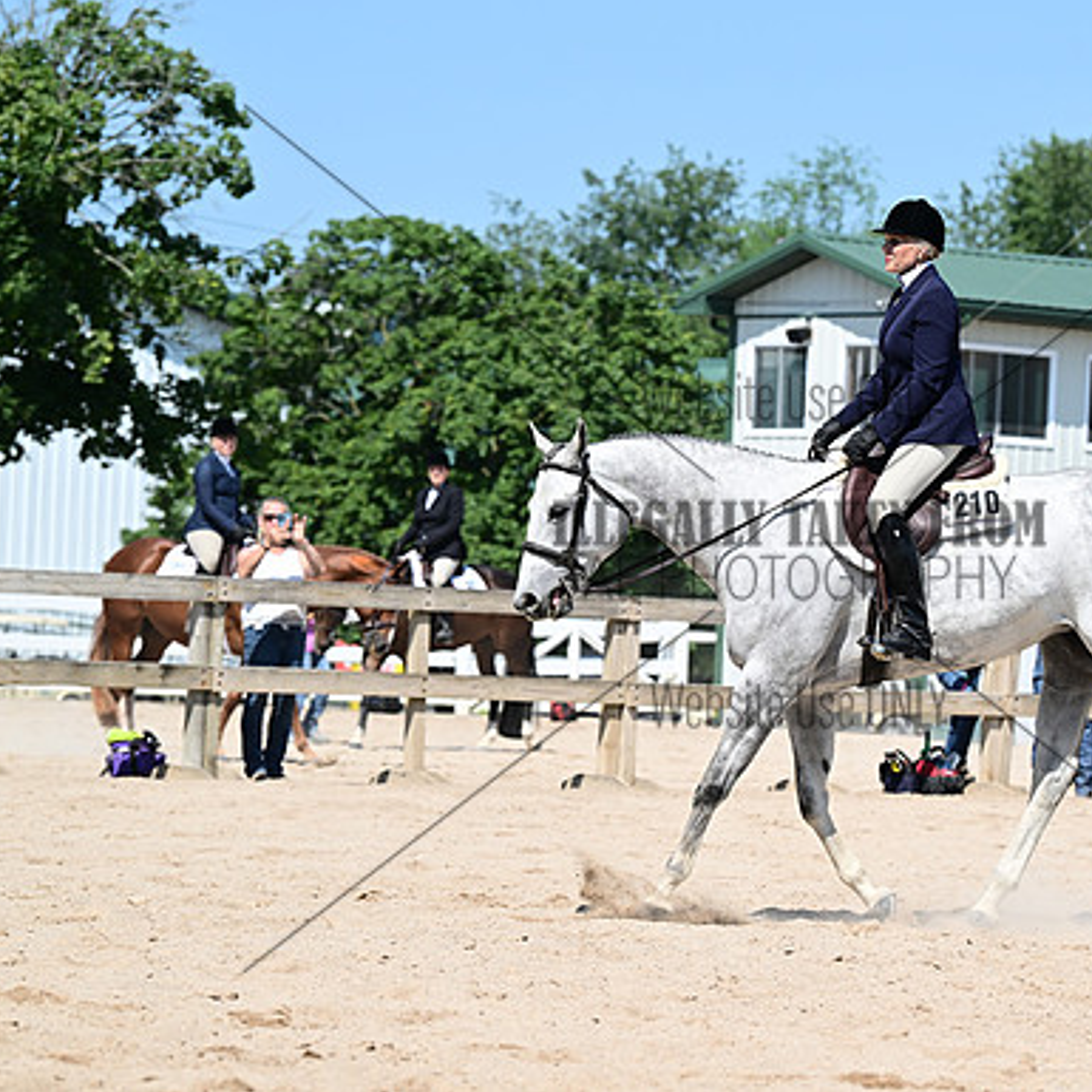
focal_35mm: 173
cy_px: 546
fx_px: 6174
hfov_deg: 10.1
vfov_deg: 10.1
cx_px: 800
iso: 125
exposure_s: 1/778
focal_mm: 135
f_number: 5.6
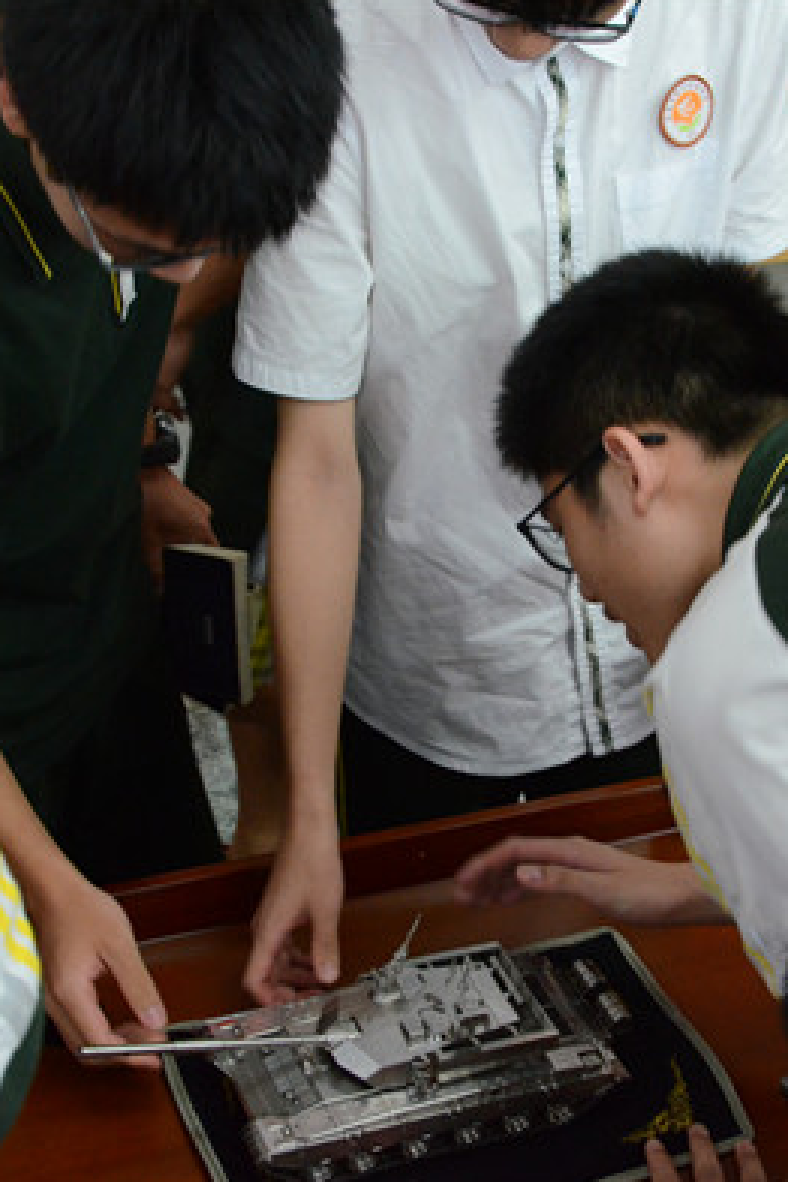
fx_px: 2101
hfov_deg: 21.2
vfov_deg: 31.4
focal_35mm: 64
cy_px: 591
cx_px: 490
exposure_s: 1/60
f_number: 5.6
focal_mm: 28
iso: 3200
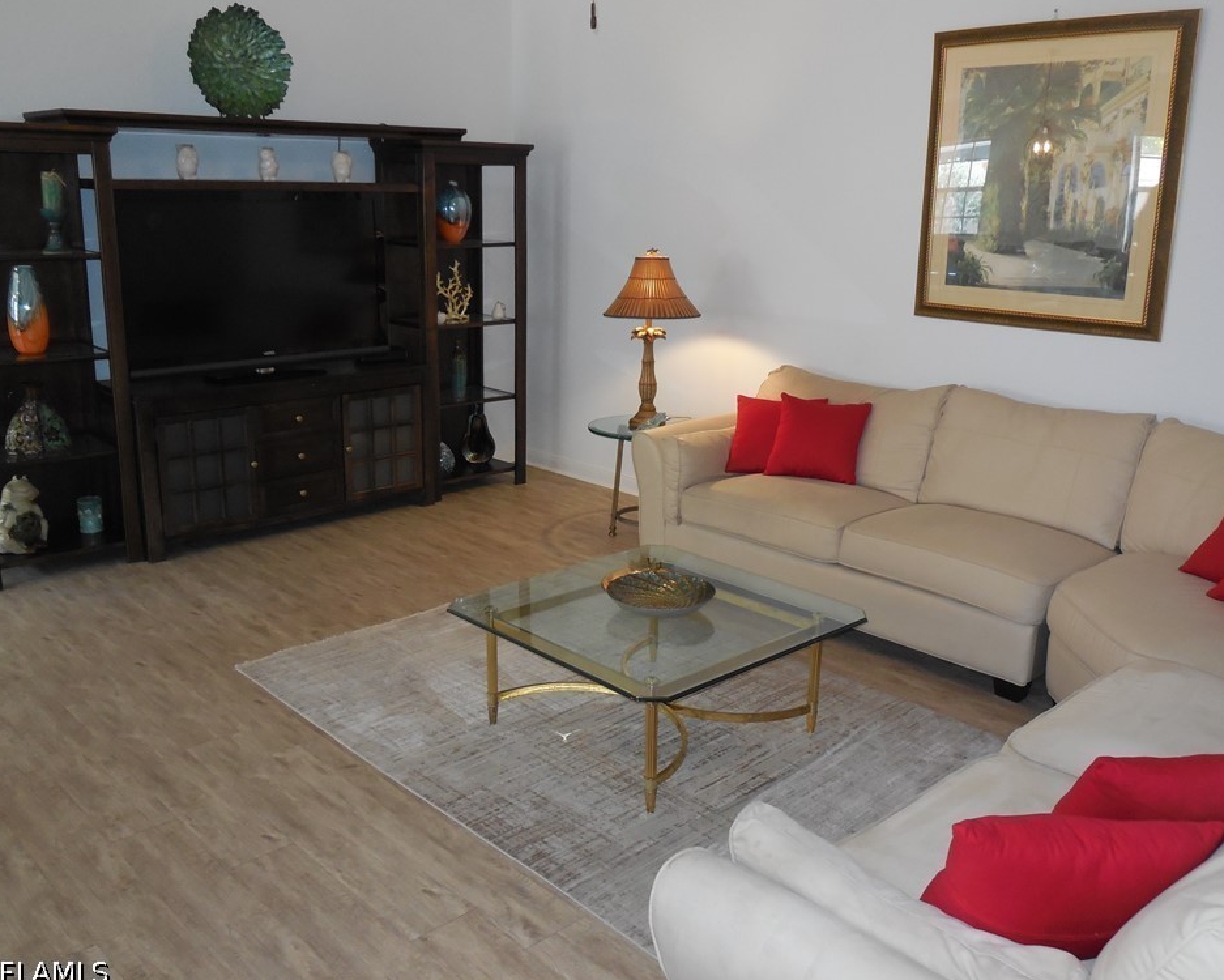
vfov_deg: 45.8
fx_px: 1159
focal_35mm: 32
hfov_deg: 55.7
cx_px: 614
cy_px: 493
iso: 320
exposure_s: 1/25
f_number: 3.2
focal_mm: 5.3
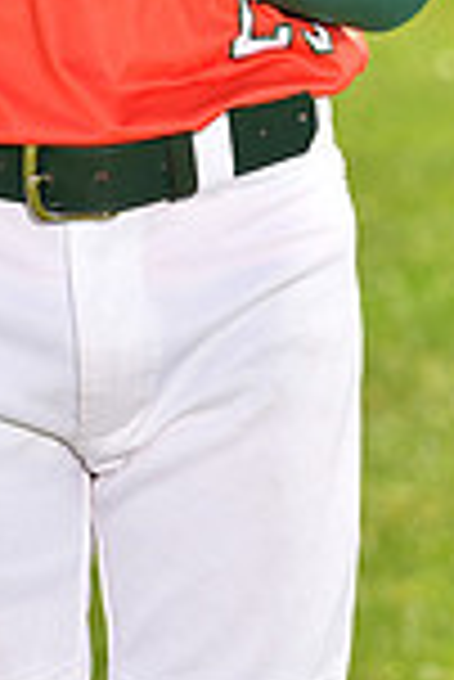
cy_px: -482
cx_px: 133
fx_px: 9077
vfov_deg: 4.2
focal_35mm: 481
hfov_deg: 2.9
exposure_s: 1/200
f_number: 5.6
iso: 80
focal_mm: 125
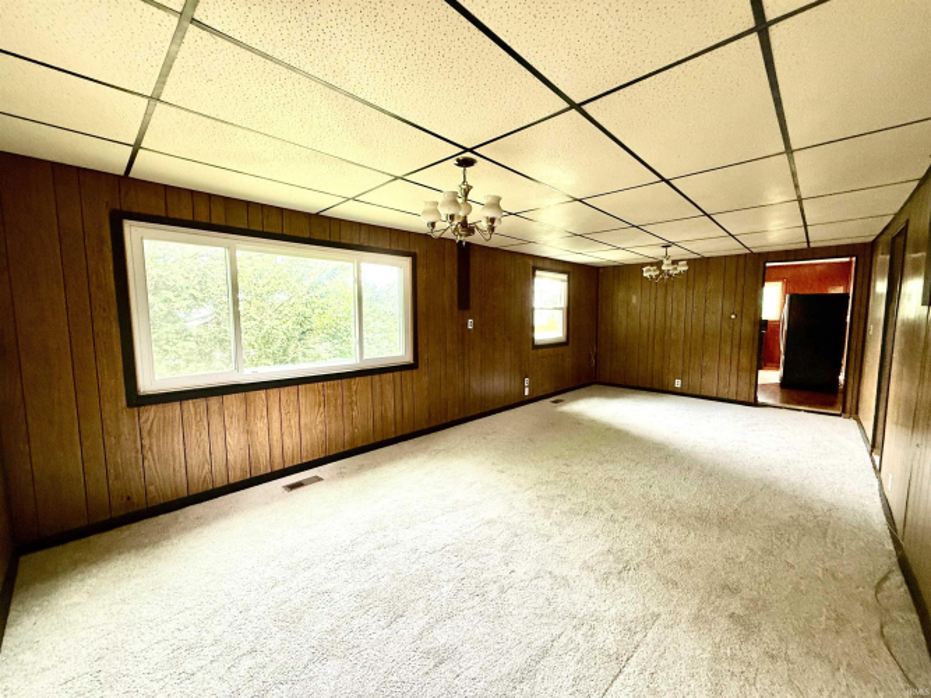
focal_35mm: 14
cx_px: 466
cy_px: 349
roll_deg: +0.1
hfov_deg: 102.1
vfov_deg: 85.7
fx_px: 376
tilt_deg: -5.4
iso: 320
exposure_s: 1/66
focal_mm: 2.22
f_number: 2.2
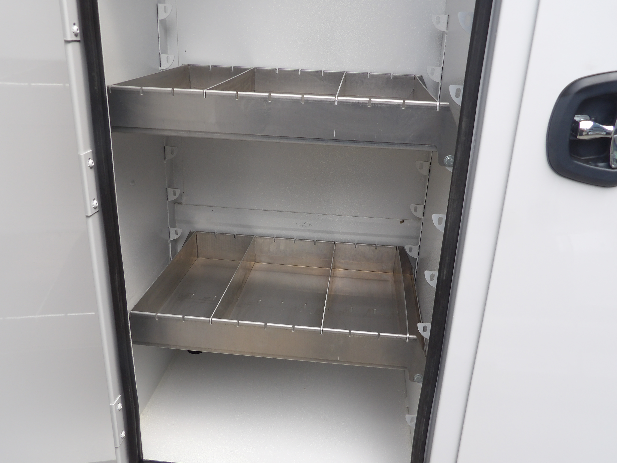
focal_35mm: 28
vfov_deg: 49.7
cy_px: 232
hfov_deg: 63.4
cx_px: 308
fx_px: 499
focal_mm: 5
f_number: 3.4
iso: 100
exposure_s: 1/282
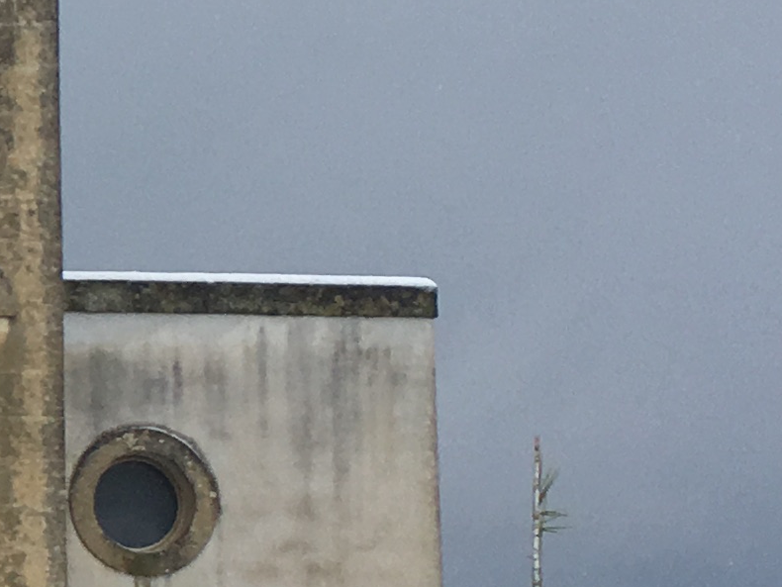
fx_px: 3344
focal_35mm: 148
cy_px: 292
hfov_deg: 12.5
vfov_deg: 10.0
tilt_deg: +9.6
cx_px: -468
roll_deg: -1.0
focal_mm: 4.15
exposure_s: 1/999
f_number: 2.2
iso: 25
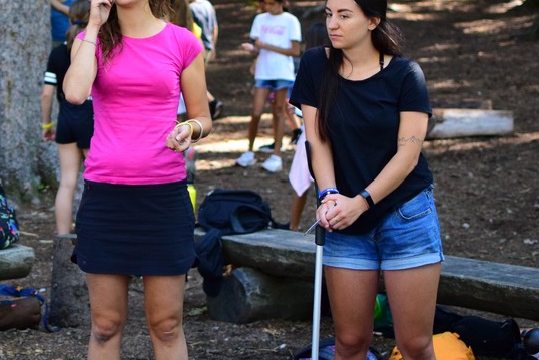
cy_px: 111
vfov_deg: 13.7
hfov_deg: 20.2
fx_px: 1497
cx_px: 119
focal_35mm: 100
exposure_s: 1/1250
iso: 1600
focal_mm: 35
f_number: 1.8
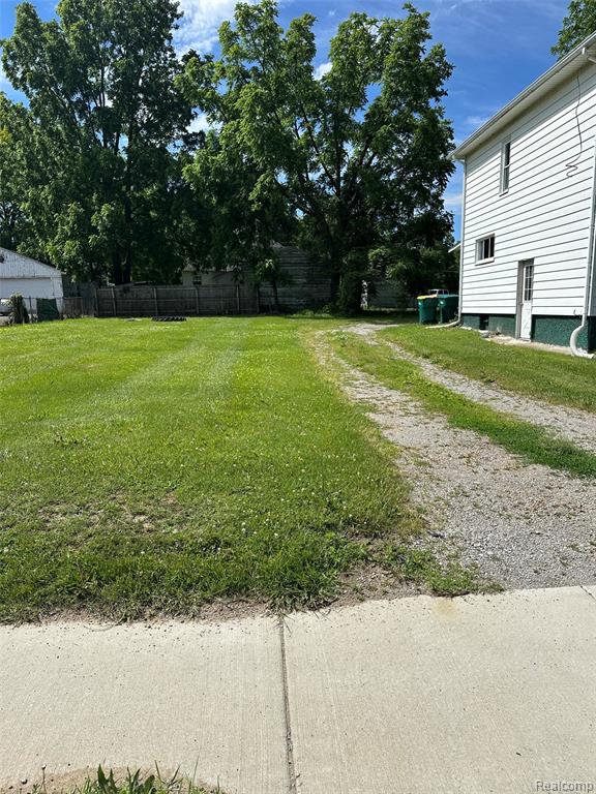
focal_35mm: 24
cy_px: 397
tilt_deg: -7.2
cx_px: 298
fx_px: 551
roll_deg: +0.8
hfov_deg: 56.8
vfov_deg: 71.6
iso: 80
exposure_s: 1/6623
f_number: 1.78
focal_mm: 6.86
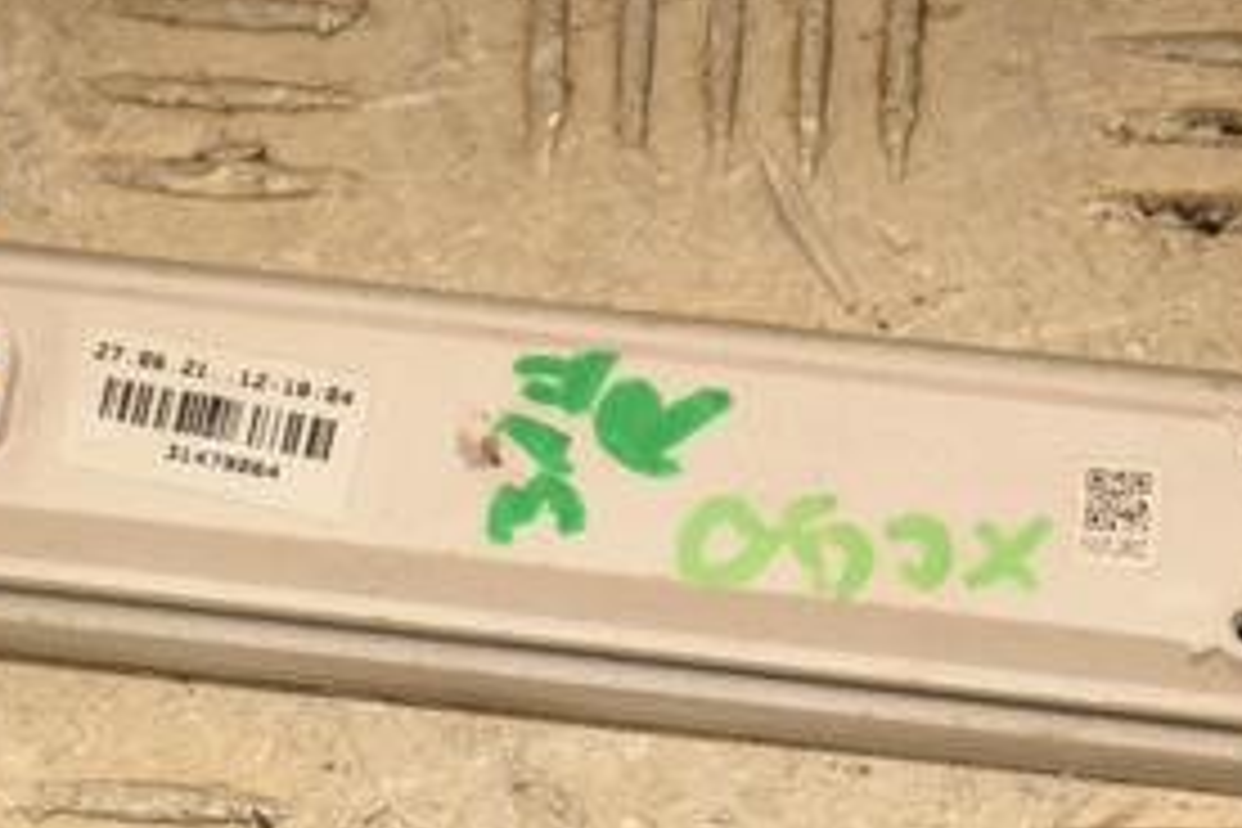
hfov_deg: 10.2
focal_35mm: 202
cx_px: 495
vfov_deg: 6.8
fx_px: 6968
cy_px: 508
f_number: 5.3
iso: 800
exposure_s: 1/500
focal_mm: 62
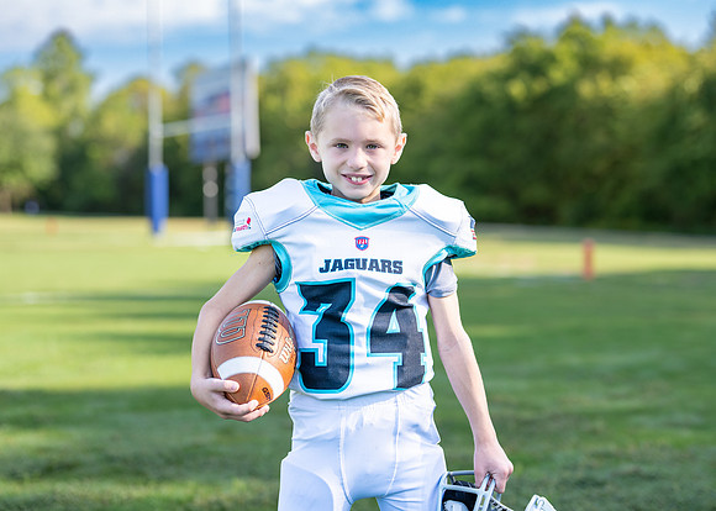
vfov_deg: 24.4
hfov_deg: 33.7
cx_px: 363
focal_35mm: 58
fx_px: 1183
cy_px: 228
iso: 100
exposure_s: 1/1250
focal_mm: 50
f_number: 1.8
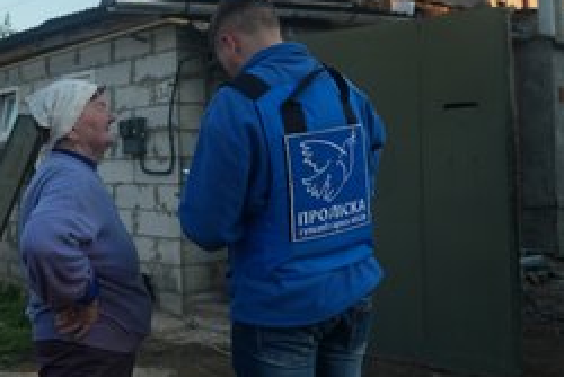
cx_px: 180
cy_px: 128
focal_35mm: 48
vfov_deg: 27.9
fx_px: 752
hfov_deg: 40.5
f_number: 4
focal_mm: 30
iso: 80
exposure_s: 1/50
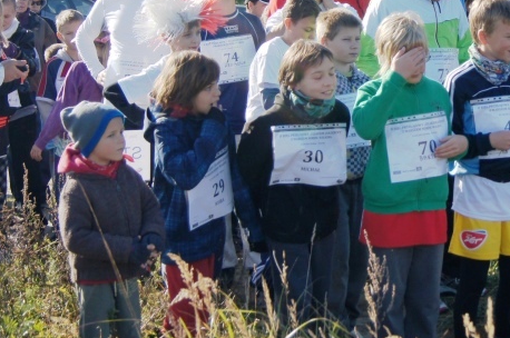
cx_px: 491
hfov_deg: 21.1
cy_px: 70
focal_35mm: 94
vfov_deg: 14.4
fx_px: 1330
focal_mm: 28
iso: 400
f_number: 4.5
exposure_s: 1/2000
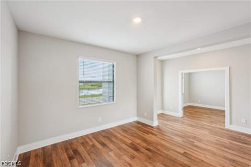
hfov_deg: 95.0
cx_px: 126
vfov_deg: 72.1
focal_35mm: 16
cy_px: 84
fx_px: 115
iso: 400
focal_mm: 16.5
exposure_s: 1/20
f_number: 8
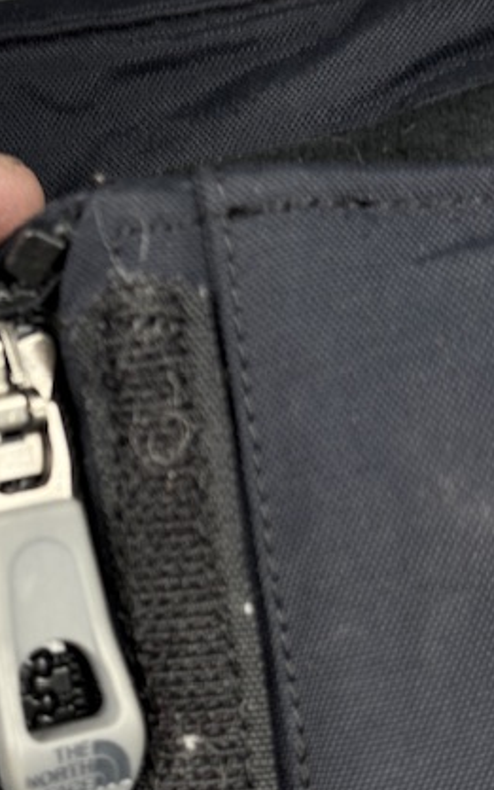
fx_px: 1678
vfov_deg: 26.4
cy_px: 451
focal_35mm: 78
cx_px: 74
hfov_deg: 16.6
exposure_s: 1/50
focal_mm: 6.76
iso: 64
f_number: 1.78
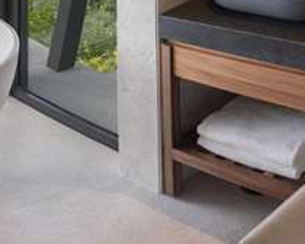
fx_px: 496
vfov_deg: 19.1
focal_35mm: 55
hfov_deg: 34.2
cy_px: -221
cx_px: 154
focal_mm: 12
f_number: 11
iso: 160
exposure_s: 1
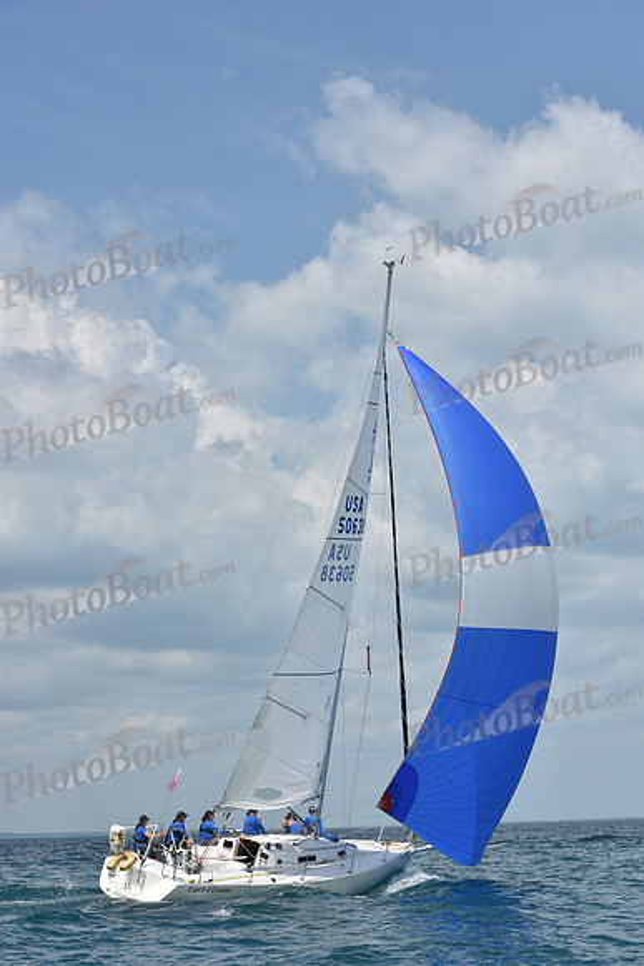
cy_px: 483
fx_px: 1877
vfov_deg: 28.8
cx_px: 322
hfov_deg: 19.5
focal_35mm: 70
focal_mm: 70
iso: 250
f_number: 9
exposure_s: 1/1250
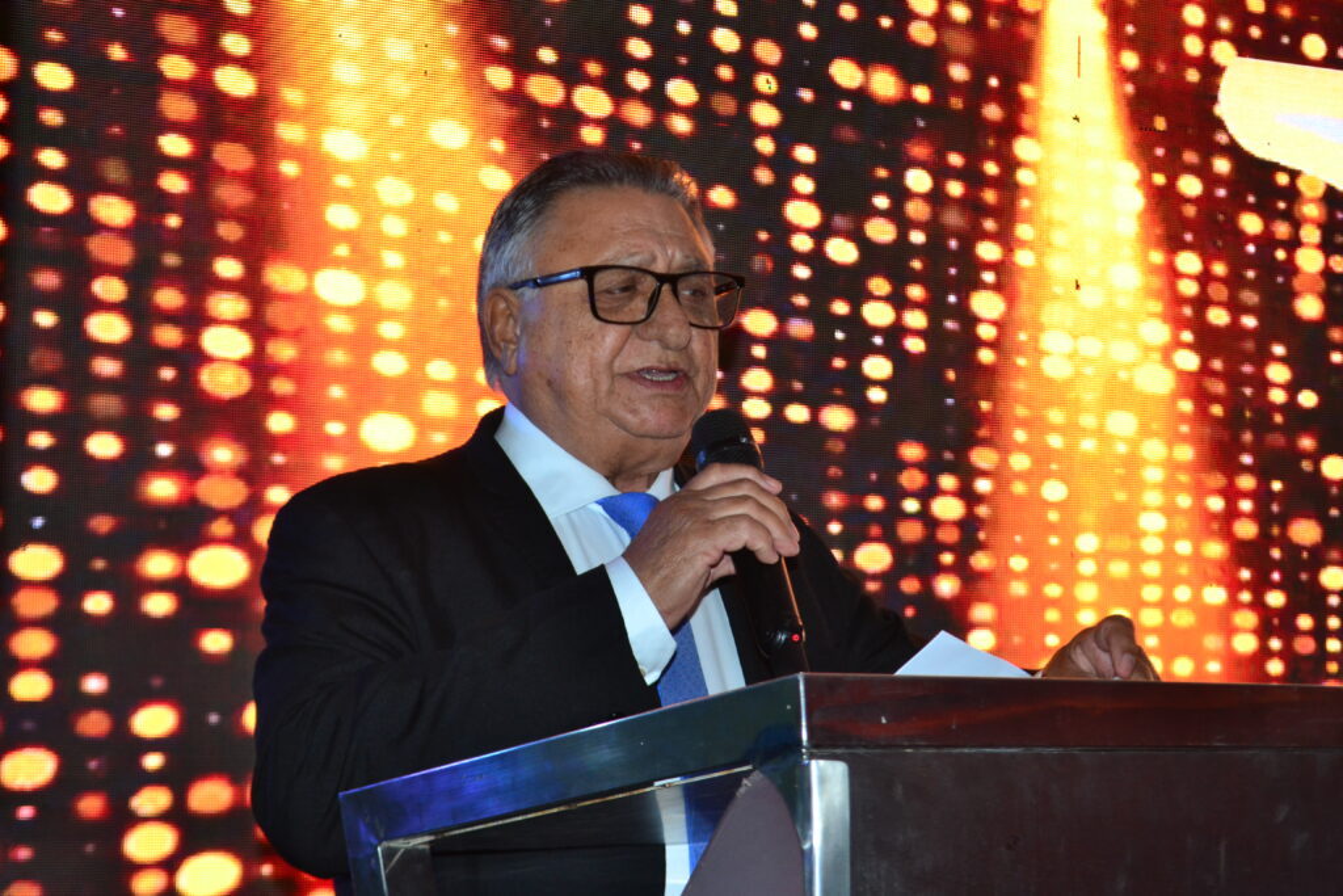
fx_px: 2574
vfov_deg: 19.7
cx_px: 672
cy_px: 448
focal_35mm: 69
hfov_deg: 29.2
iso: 800
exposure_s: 1/60
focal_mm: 46
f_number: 5.3
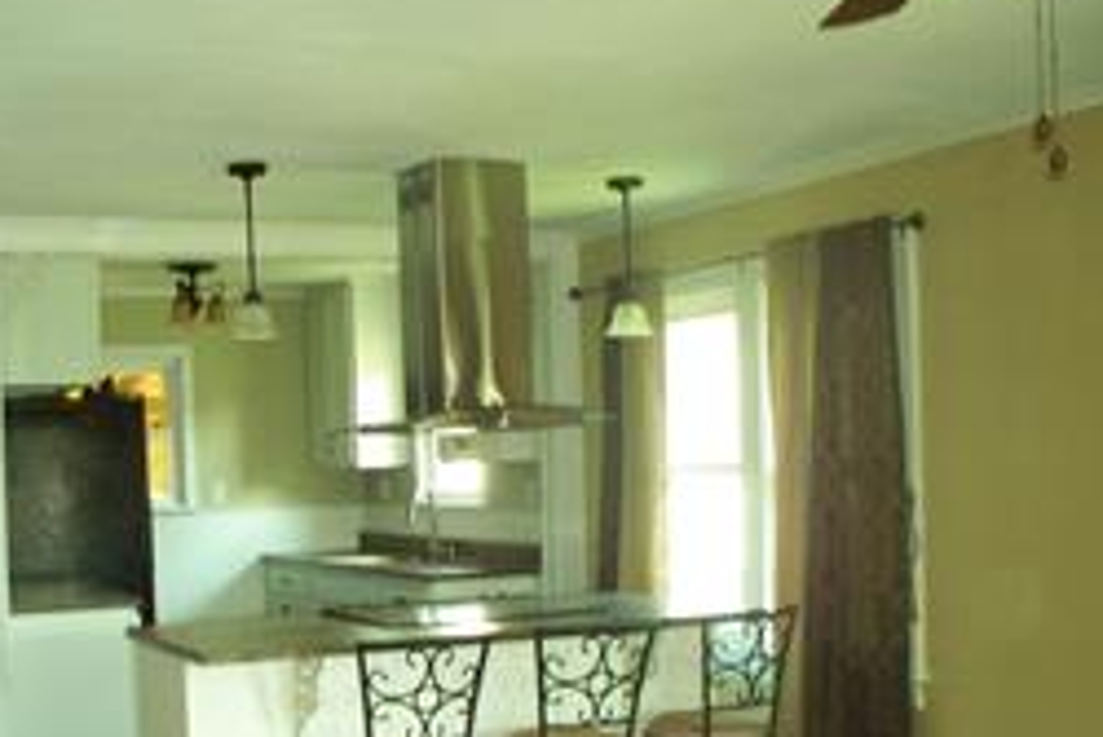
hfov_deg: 38.5
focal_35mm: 51
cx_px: 379
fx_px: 1563
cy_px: 499
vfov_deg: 26.4
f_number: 2.8
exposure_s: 1/30
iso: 400
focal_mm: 7.54
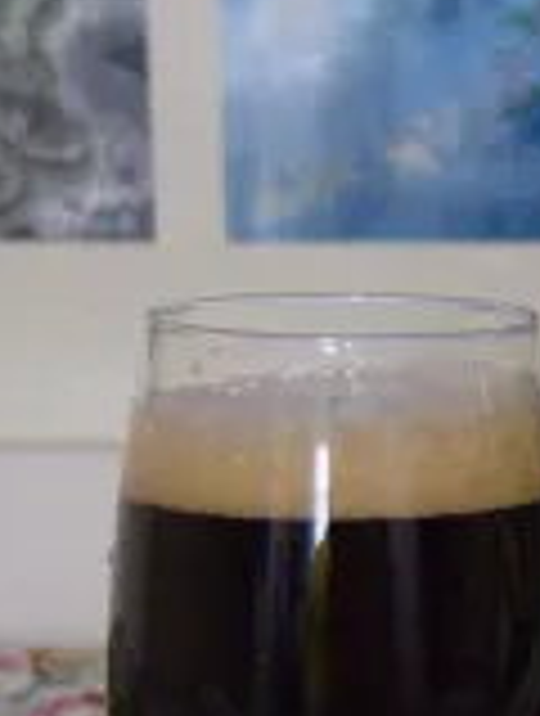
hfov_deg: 9.7
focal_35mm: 152
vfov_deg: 13.0
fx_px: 3149
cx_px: 567
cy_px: 457
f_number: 5
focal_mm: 42
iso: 900
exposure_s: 1/60
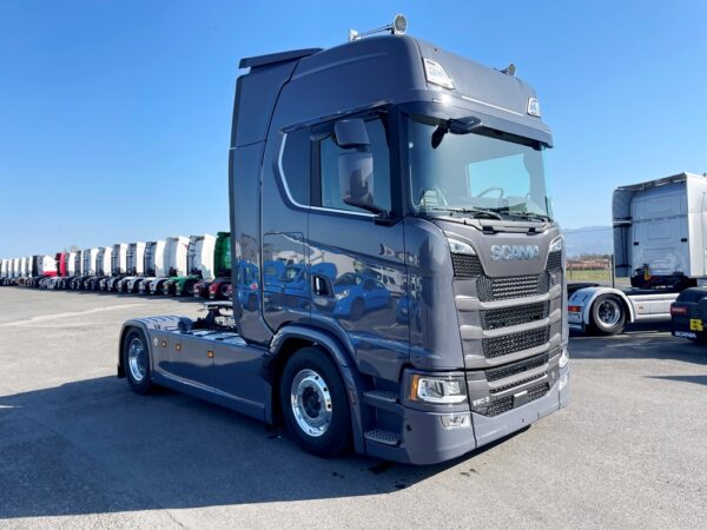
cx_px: 354
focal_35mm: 26
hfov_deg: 67.3
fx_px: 531
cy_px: 265
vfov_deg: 53.1
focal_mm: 4.2
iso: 32
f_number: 1.6
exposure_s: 1/1984
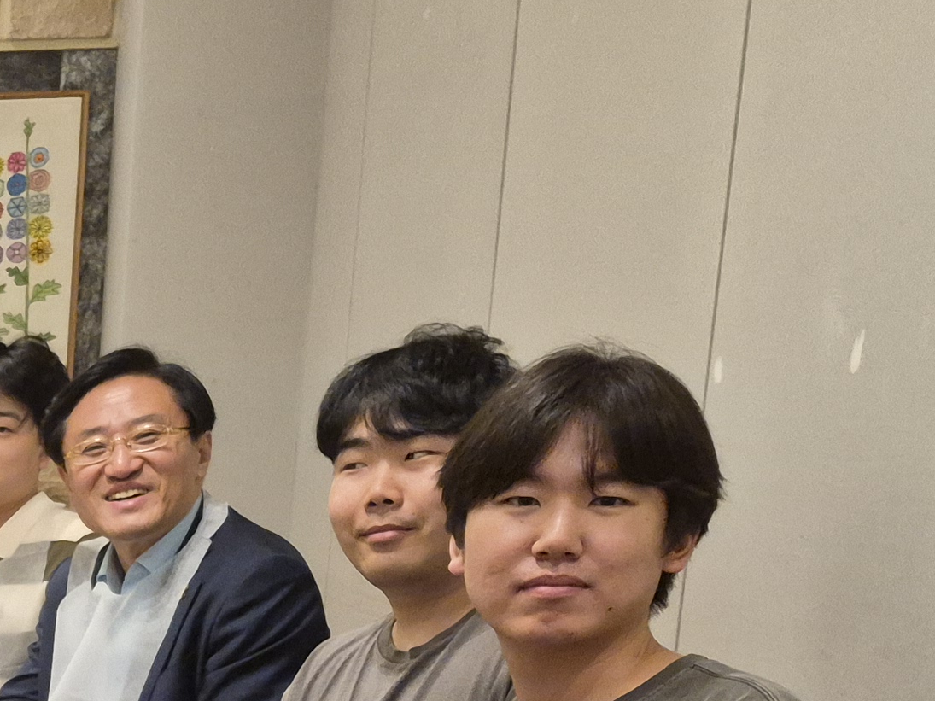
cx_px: -512
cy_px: 998
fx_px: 2269
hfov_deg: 19.8
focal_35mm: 84
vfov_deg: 16.3
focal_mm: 5.4
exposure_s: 1/120
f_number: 1.8
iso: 640
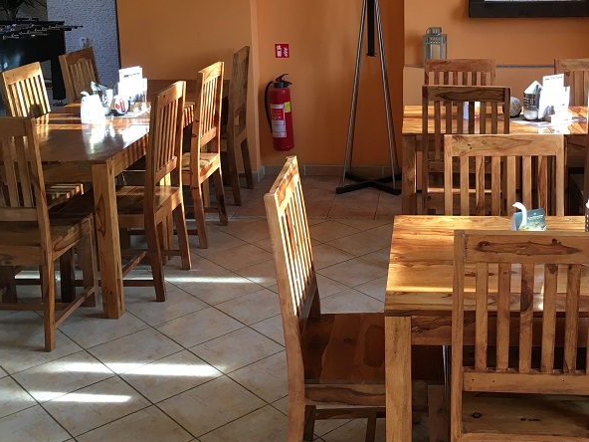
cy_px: 103
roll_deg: +0.5
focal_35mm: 49
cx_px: 412
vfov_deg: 29.1
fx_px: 834
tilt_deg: -9.3
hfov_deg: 38.3
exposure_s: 1/33
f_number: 2.2
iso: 25
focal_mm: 4.15
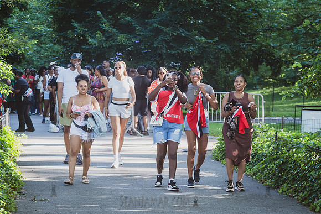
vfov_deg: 11.6
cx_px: 167
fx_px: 1057
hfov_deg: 17.3
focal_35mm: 119
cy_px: 114
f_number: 4.5
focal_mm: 92
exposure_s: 1/125
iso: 400
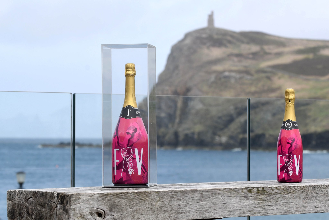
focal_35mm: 123
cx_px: 164
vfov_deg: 11.1
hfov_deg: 16.7
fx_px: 1124
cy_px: 110
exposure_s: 1/1250
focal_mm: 82
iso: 500
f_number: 6.3
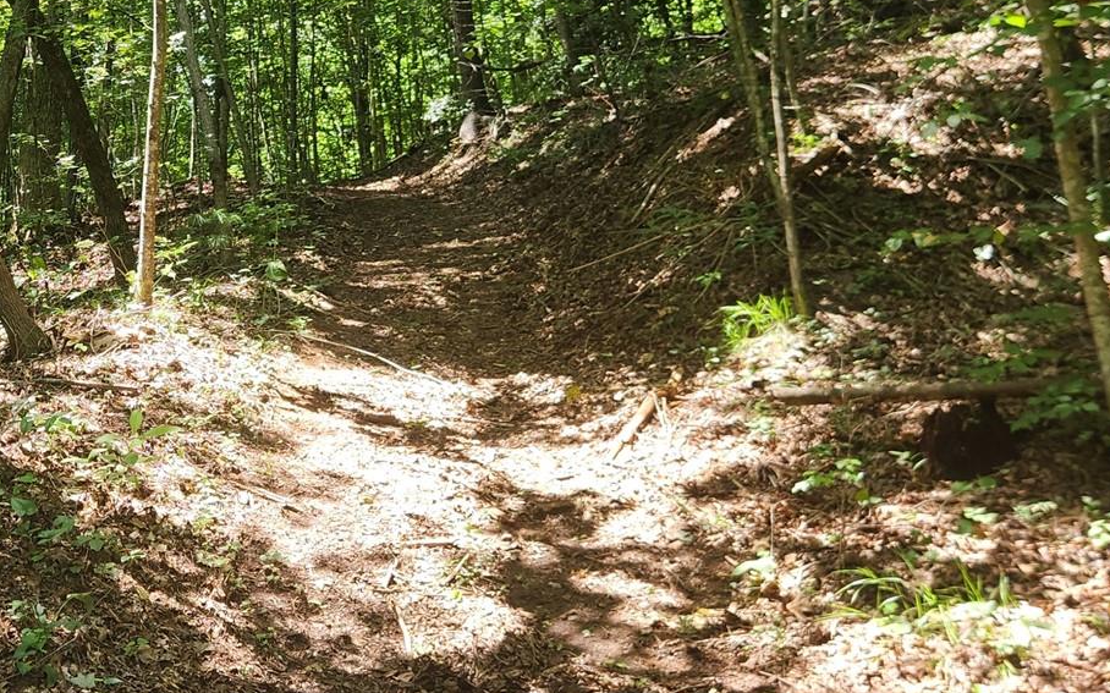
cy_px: 138
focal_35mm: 55
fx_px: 1663
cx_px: 266
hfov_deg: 36.0
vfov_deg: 23.2
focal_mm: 5.4
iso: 32
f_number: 1.8
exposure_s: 1/180
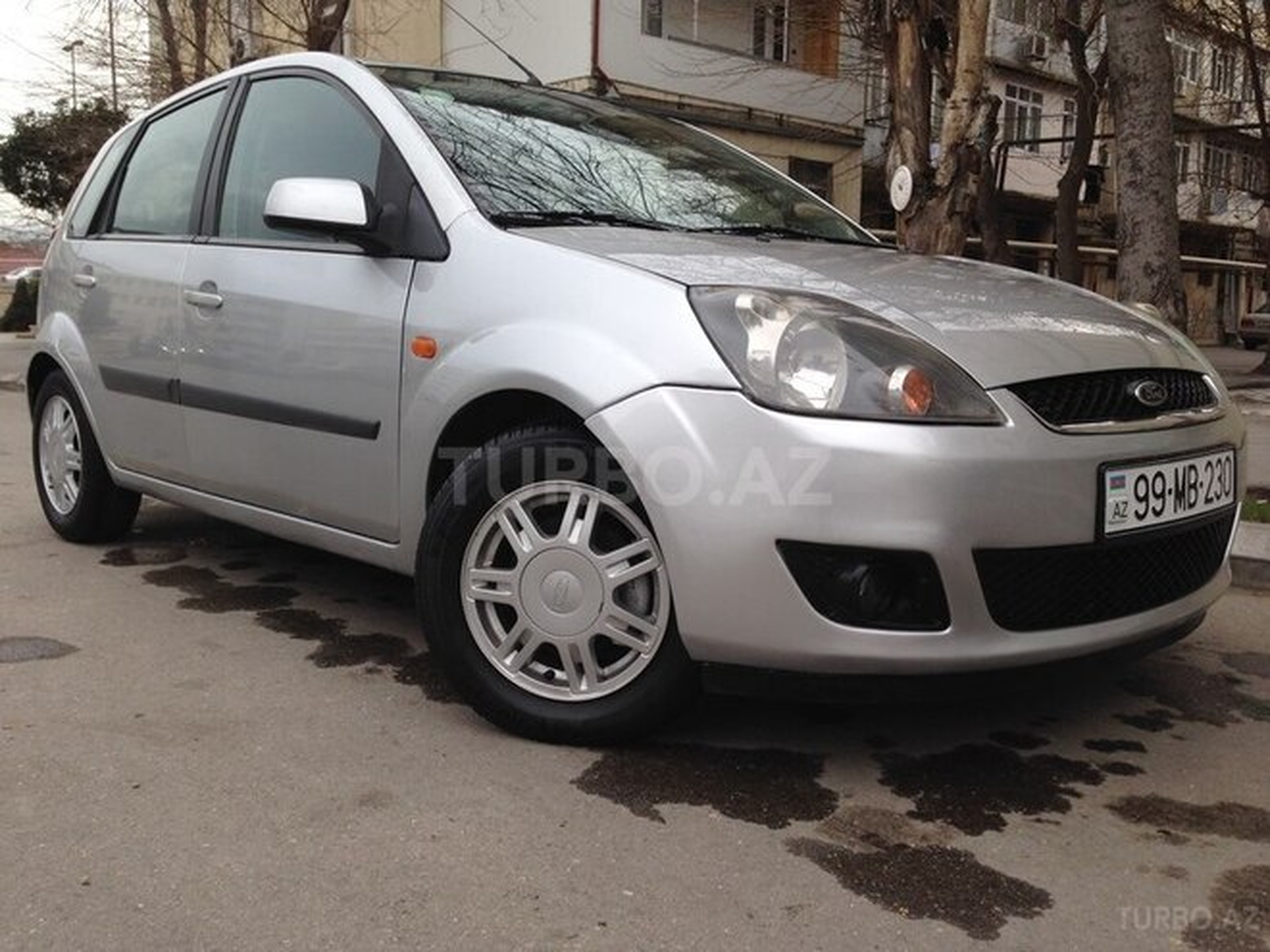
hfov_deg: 55.4
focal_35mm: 33
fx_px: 1211
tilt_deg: -7.7
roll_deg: -1.1
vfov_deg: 42.9
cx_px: 635
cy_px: 476
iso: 50
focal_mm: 4.12
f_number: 2.4
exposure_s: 1/268
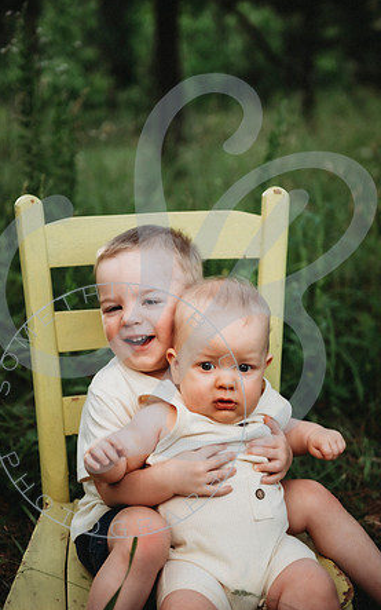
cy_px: 306
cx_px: 180
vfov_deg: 34.0
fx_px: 996
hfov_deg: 21.6
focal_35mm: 60
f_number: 2.8
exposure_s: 1/200
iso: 80
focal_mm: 58
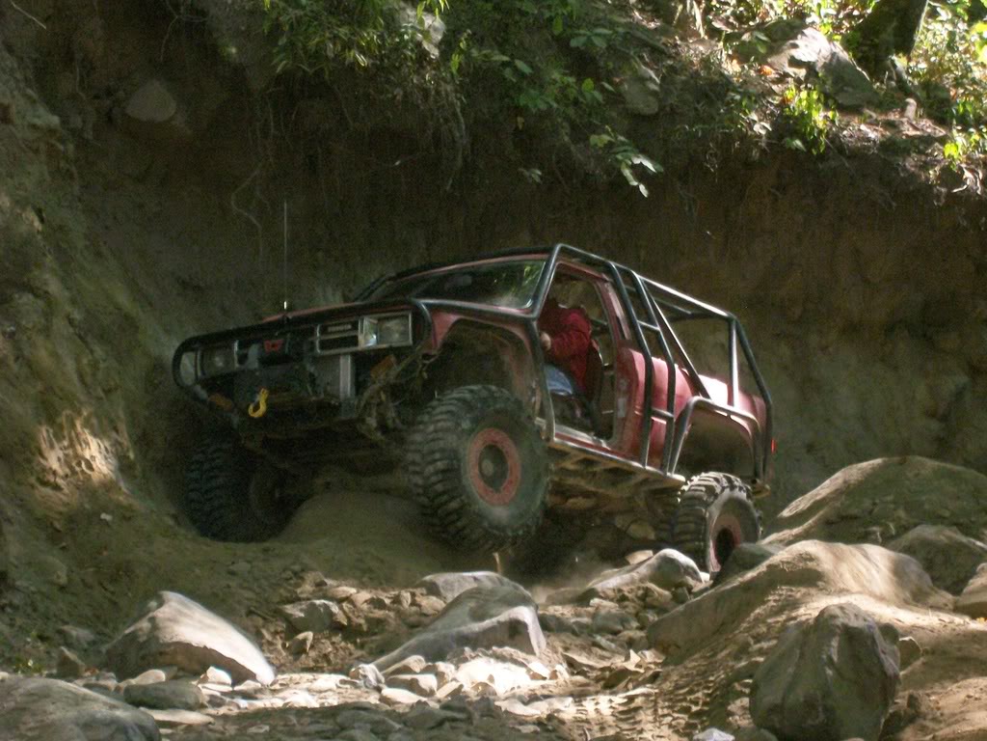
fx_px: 3079
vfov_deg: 13.7
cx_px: 494
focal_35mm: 108
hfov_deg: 18.2
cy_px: 370
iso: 140
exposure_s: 1/125
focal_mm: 18
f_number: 4.8
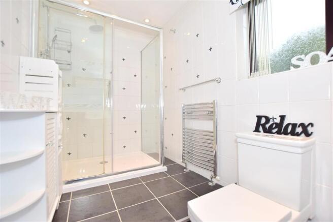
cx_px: 166
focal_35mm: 15
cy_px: 111
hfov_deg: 100.4
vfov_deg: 77.3
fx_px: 139
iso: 400
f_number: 5.6
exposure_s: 1/60
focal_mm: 10
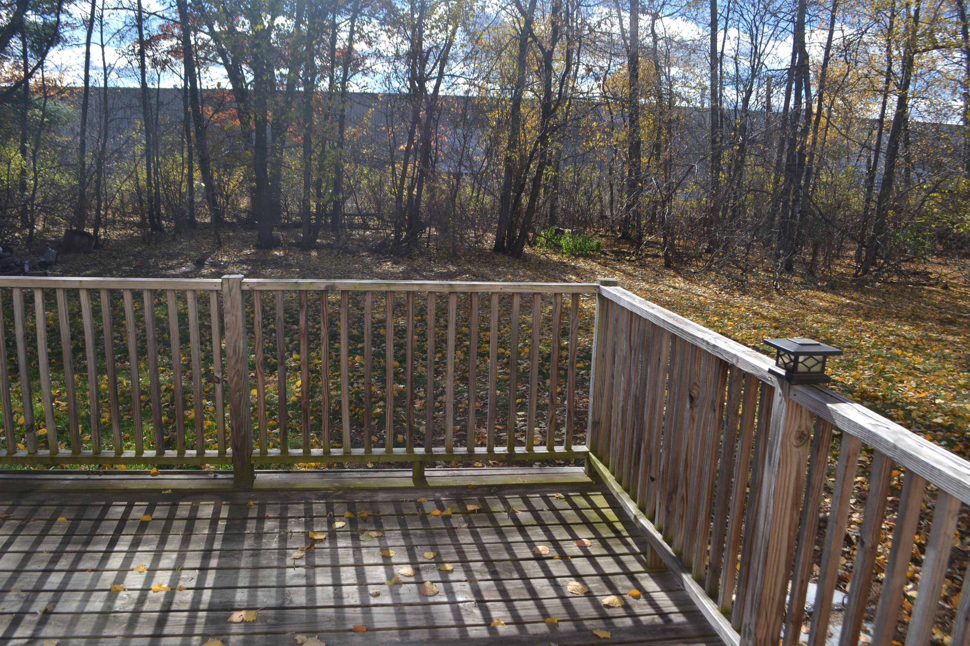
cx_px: 485
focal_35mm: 27
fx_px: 727
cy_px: 323
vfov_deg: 47.9
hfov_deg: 67.4
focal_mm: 18
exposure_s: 1/160
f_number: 6.3
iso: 100
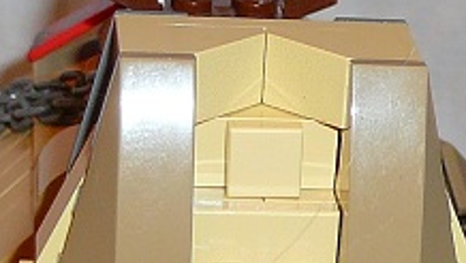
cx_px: 293
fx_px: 2325
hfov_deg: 11.4
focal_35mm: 188
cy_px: 455
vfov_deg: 6.4
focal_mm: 7.3
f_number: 3.4
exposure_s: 1/30
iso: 100
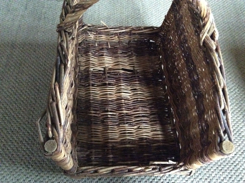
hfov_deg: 56.9
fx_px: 226
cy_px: 92
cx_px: 122
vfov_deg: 44.1
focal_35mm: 32
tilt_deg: -59.9
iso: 800
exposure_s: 1/17
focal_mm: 3.3
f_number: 2.4
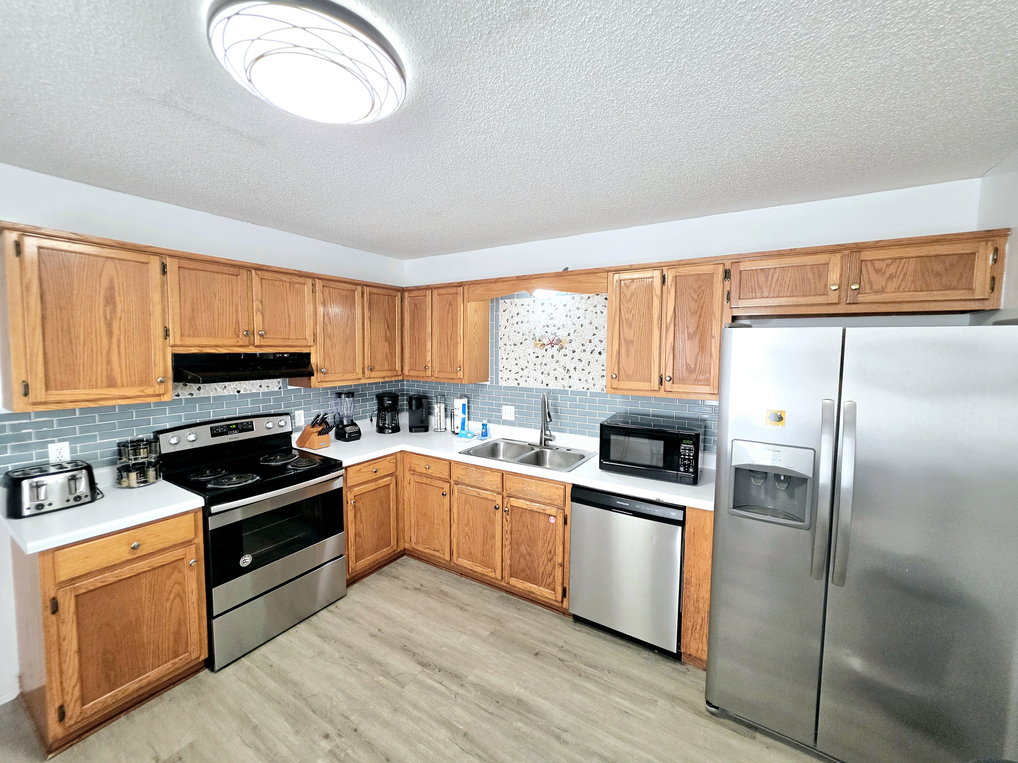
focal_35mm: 13
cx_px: 509
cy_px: 382
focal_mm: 2.2
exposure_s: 1/120
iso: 160
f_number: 1.9
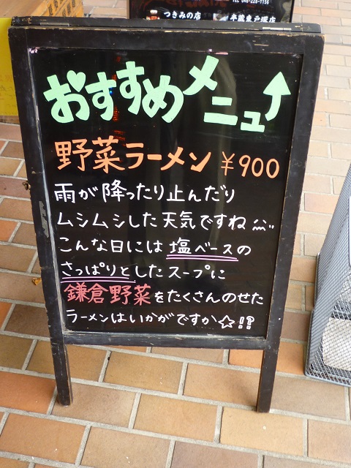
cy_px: 234
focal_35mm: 37
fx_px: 500
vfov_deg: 50.1
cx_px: 176
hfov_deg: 38.7
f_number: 2.8
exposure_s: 1/40
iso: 80
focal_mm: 4.4
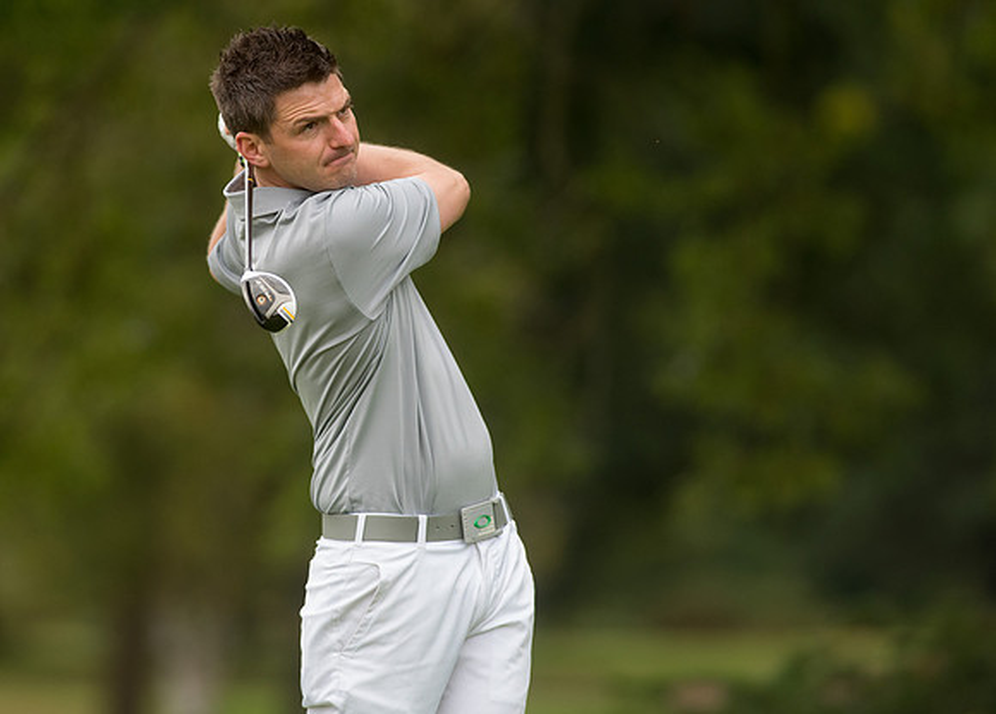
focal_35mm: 417
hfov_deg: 4.8
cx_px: 298
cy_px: 299
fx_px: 11803
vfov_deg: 3.5
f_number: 4
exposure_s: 1/2500
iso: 800
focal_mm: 300
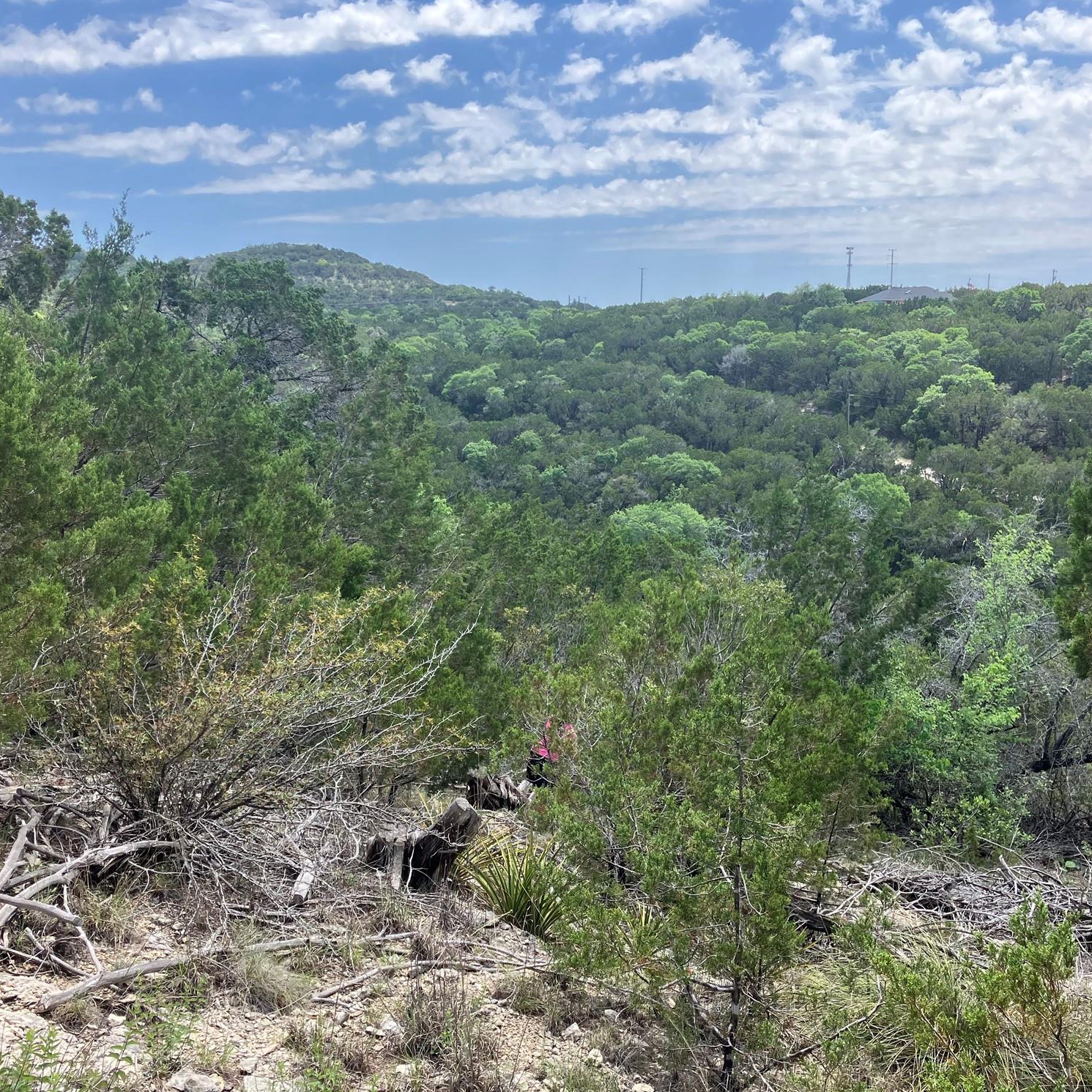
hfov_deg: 48.4
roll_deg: -0.5
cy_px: 538
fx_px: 1213
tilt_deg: -7.9
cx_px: 568
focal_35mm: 34
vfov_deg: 48.4
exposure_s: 1/917
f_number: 1.8
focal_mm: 3.99
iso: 32
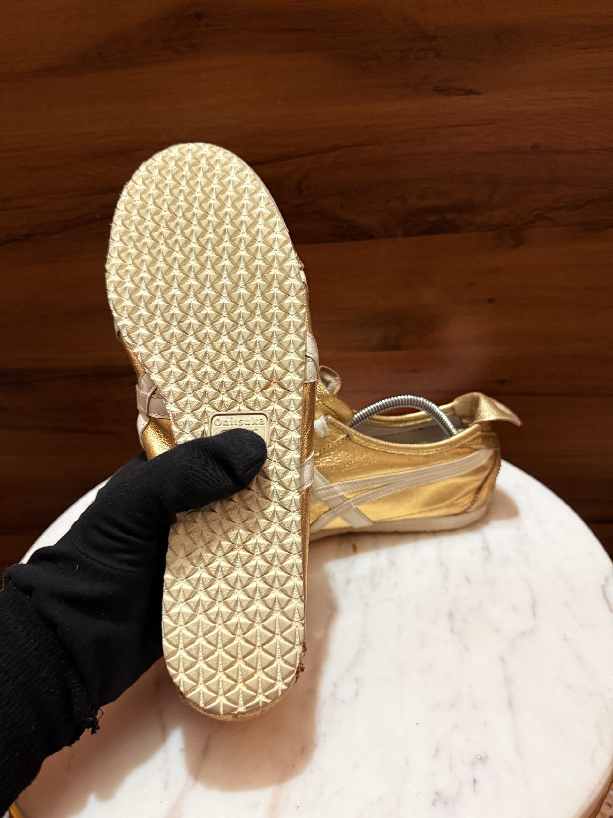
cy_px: 409
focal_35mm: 24
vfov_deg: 71.6
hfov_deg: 56.8
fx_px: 567
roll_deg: +4.3
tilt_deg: -28.0
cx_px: 306
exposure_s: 1/50
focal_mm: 6.76
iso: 400
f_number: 1.78
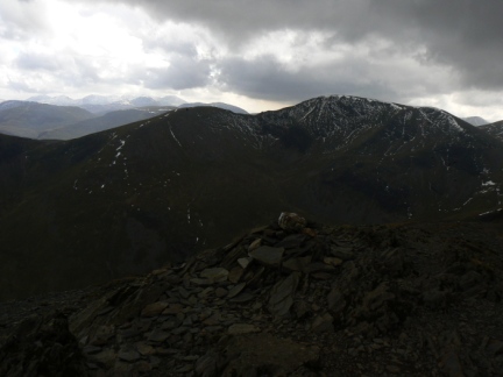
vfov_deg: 39.7
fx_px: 523
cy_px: 188
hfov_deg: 51.4
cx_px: 252
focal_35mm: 36
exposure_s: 1/250
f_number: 5.6
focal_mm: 6
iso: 80
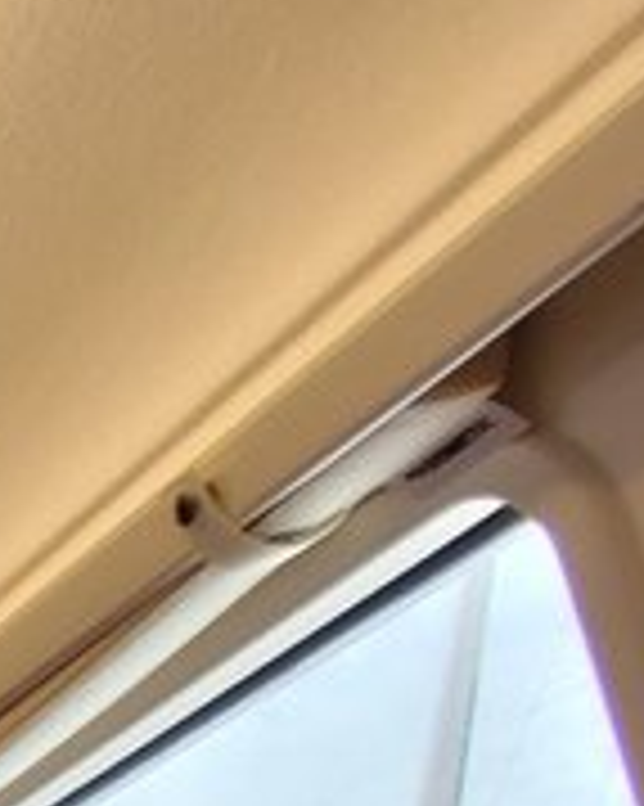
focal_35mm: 78
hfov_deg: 9.2
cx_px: -1693
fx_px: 1860
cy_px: 1641
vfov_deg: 17.2
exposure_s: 1/50
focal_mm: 1.74
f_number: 2.2
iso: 50
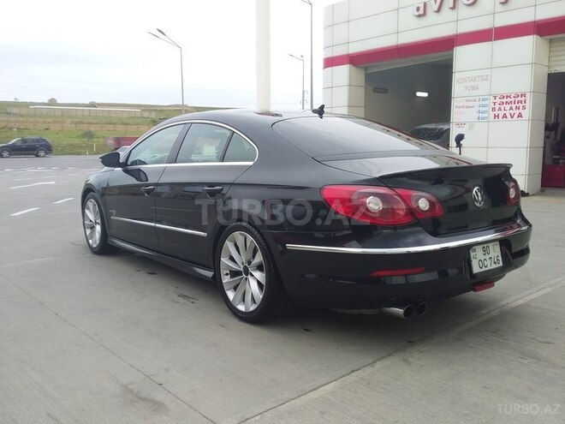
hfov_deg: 58.4
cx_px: 282
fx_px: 506
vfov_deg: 45.4
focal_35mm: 31
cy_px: 212
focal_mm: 3.3
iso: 40
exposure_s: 1/124
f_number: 2.2
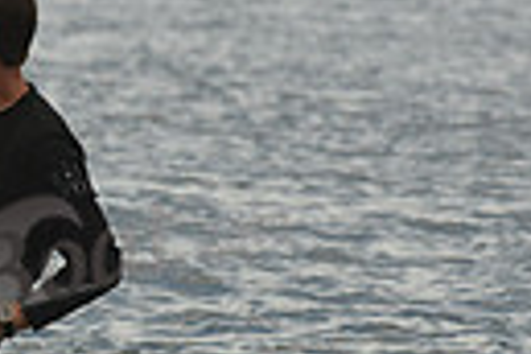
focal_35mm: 1354
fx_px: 19970
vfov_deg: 1.0
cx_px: -498
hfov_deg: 1.5
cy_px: 126
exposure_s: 1/640
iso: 400
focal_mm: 300
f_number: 10
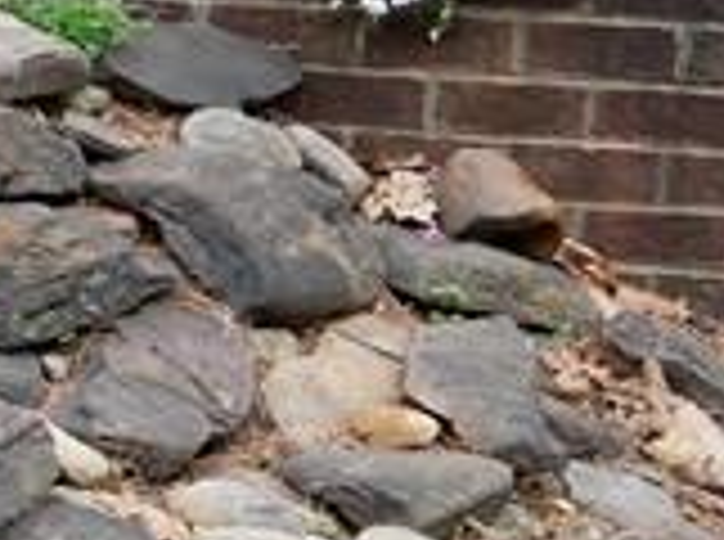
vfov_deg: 9.6
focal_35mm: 153
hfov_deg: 11.3
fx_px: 3193
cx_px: -850
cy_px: 94
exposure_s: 1/200
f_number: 4.5
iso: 200
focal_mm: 12
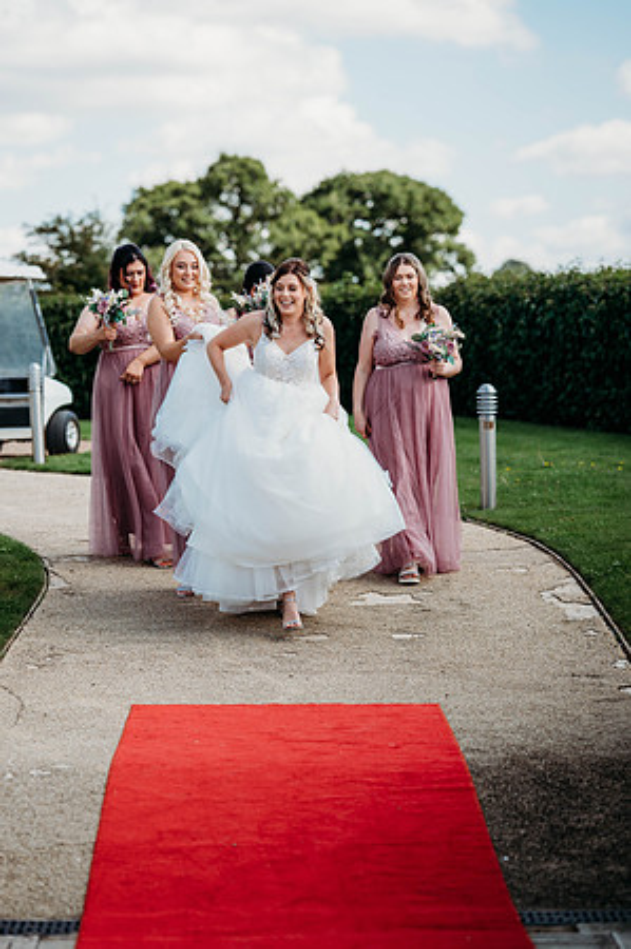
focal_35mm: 85
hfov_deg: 16.0
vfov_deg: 23.9
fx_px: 2240
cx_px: 316
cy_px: 474
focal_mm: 85
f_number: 2.5
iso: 100
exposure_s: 1/2500
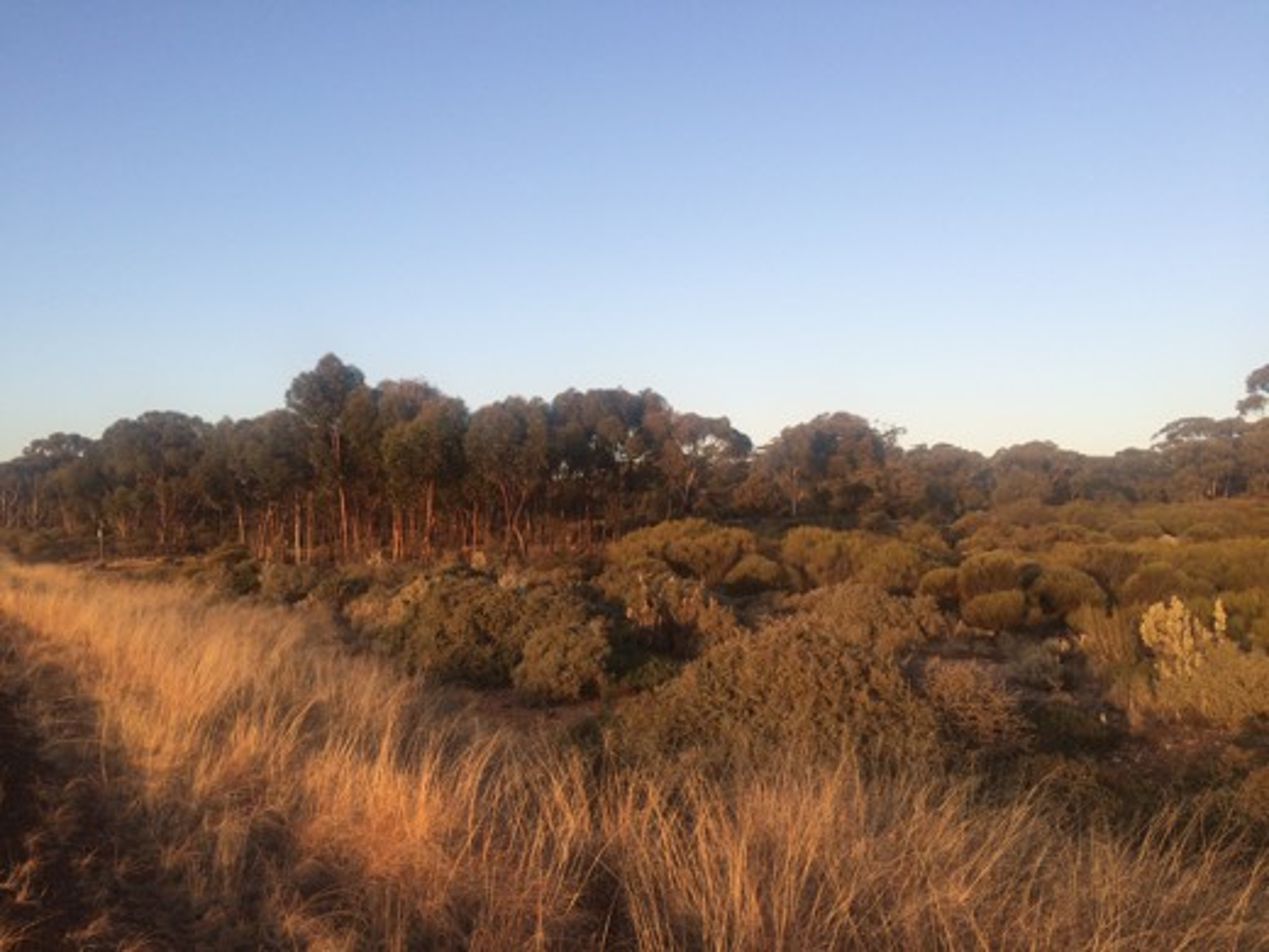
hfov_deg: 61.7
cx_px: 634
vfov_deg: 48.2
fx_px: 1063
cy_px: 476
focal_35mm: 29
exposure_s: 1/394
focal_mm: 4.15
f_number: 2.2
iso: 32
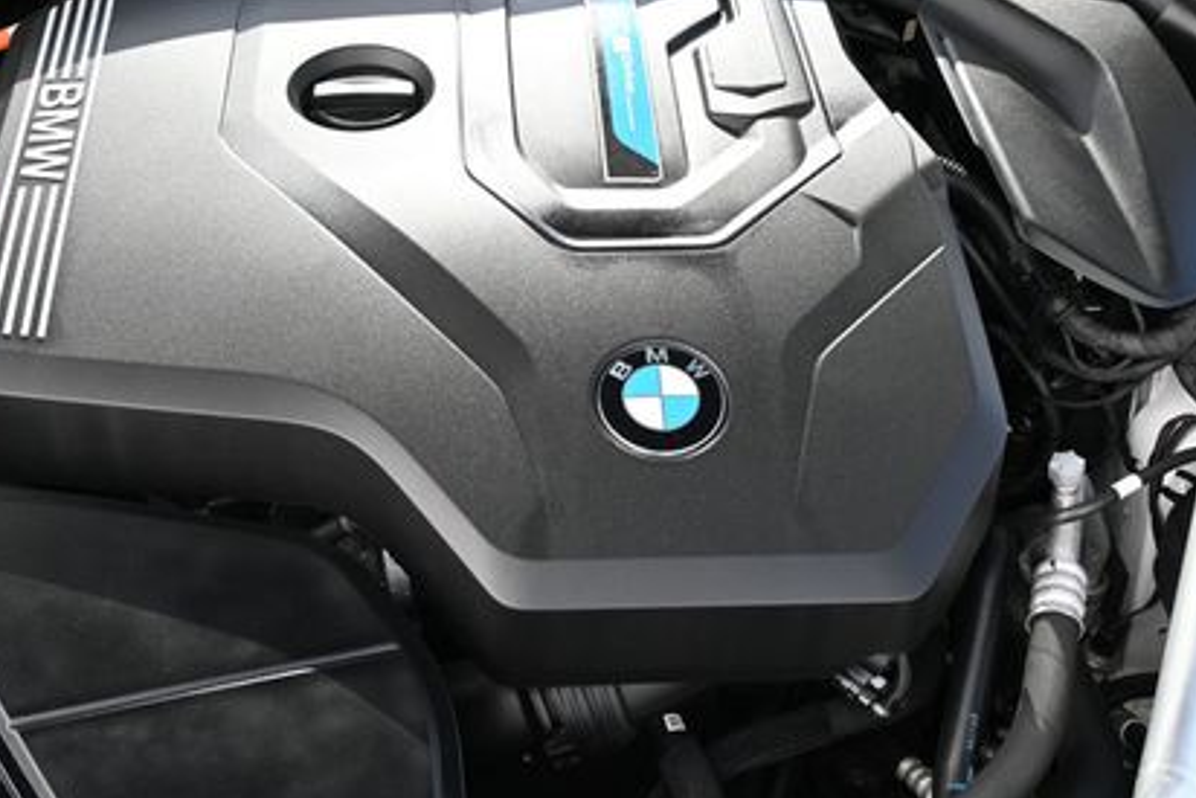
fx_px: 1508
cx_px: 473
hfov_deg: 43.0
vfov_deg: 29.6
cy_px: 424
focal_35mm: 45
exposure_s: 1/250
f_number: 4.5
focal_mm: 19.5
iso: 200
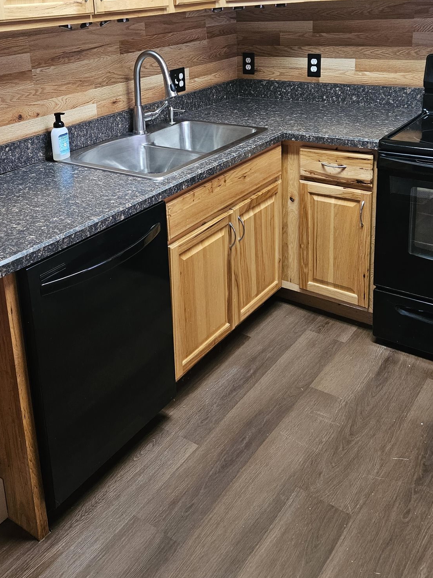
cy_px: 171
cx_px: 179
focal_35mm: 36
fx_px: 600
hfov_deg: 39.5
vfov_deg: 50.0
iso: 320
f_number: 1.8
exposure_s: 1/62
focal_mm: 5.4
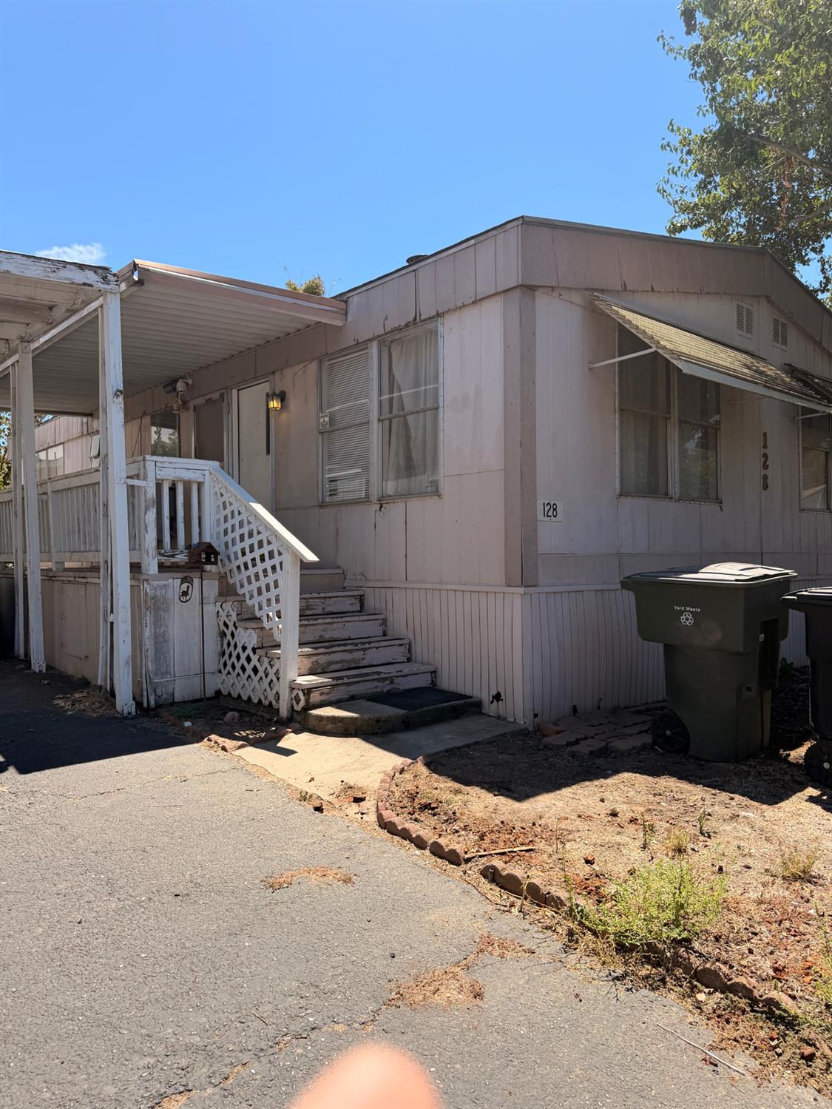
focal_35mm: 24
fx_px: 769
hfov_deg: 56.8
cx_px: 416
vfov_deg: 71.6
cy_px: 554
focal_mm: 6.76
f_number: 1.78
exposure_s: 1/2907
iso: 80
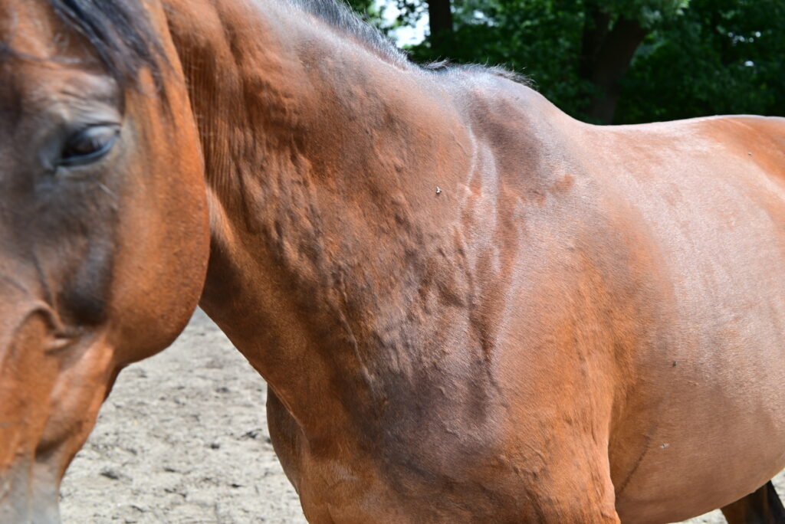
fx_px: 982
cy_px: 262
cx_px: 392
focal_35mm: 45
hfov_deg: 43.6
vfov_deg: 29.9
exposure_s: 1/250
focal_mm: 45
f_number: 8
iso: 200
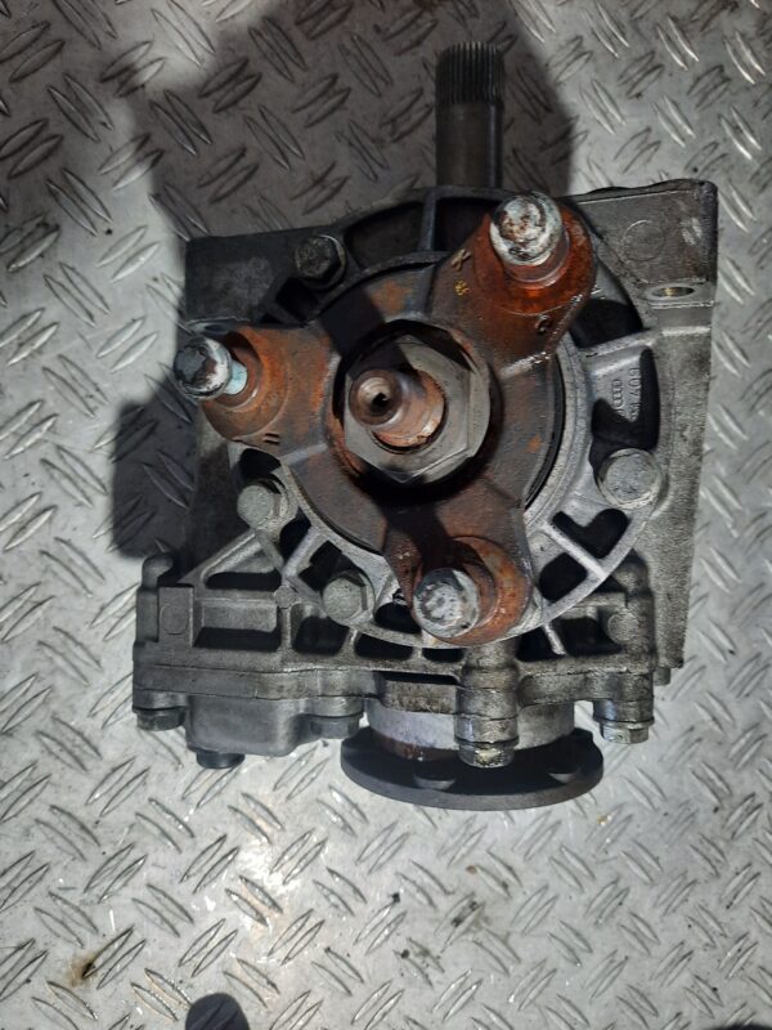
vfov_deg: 69.4
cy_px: 515
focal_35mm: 25
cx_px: 386
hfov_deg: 54.9
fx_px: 743
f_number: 2
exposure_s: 1/33
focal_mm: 4.6
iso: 250
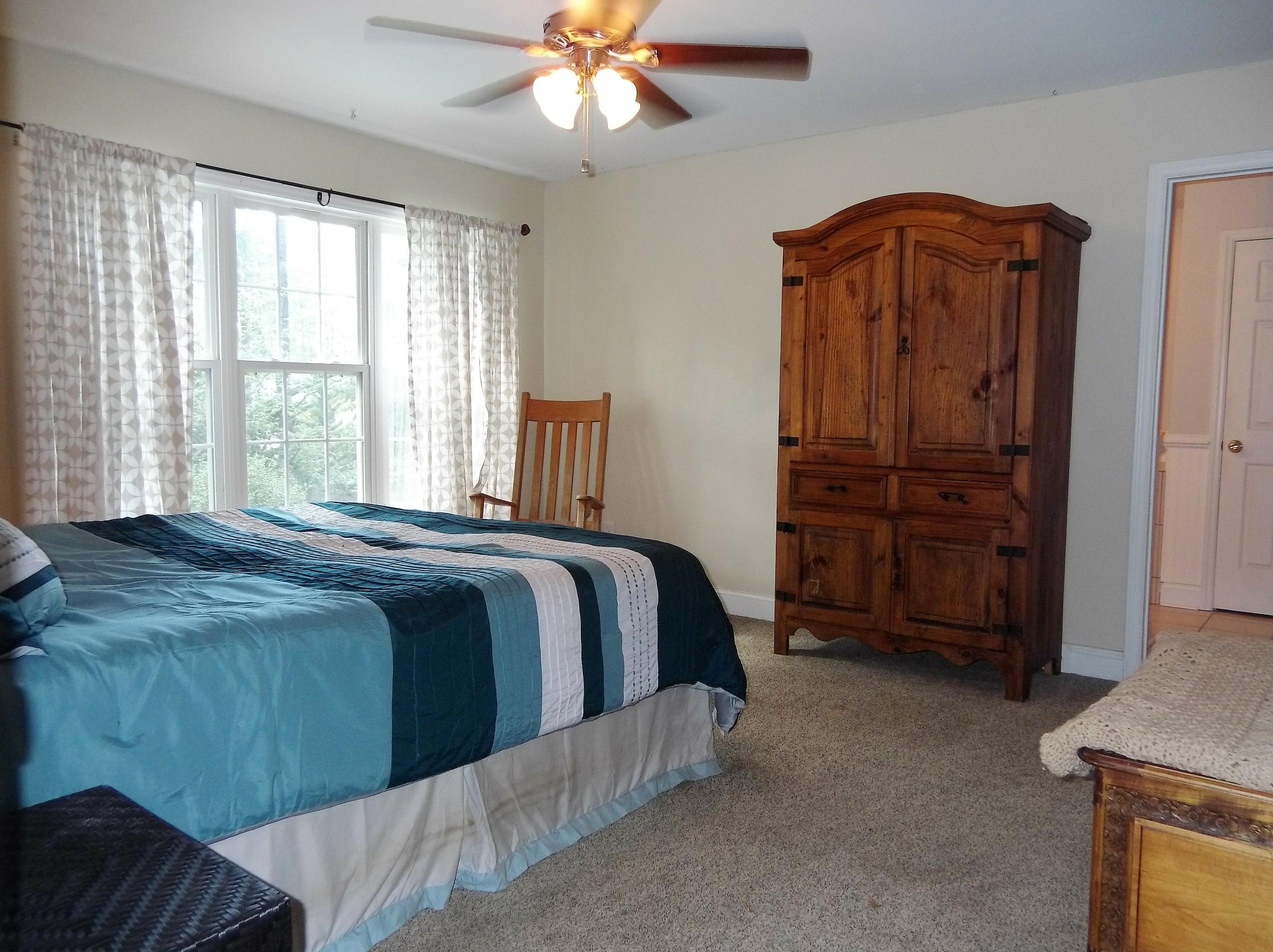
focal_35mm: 25
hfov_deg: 69.4
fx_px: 918
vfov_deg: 54.8
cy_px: 476
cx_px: 636
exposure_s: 1/30
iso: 280
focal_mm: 4.5
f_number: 3.5
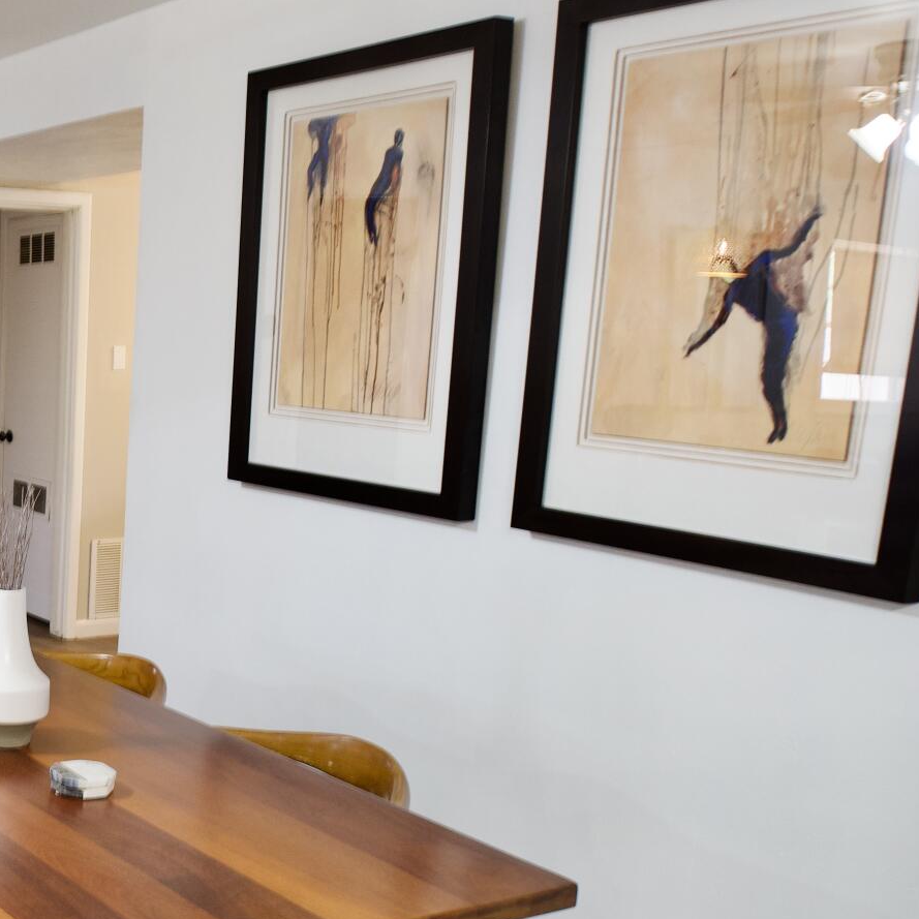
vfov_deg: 38.7
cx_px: -106
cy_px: 618
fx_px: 1292
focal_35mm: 43
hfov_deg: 33.7
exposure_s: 1/10
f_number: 2.8
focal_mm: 10
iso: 250
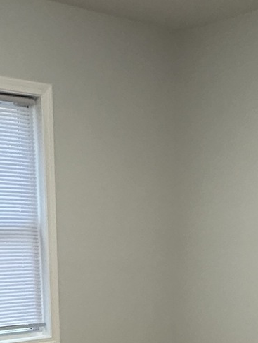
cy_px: 436
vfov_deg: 25.6
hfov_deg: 22.3
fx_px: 656
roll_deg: +0.5
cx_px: 134
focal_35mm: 66
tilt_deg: -16.8
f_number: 2.2
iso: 400
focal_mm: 2.22
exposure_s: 1/60
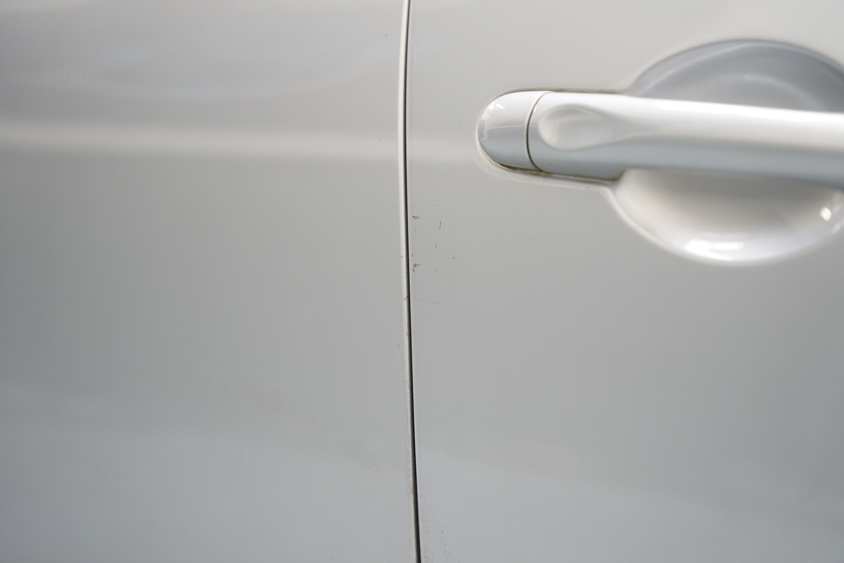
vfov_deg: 22.3
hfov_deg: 33.0
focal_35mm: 61
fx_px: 1425
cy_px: 282
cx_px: 422
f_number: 2.8
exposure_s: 1/80
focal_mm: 60.8
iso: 800
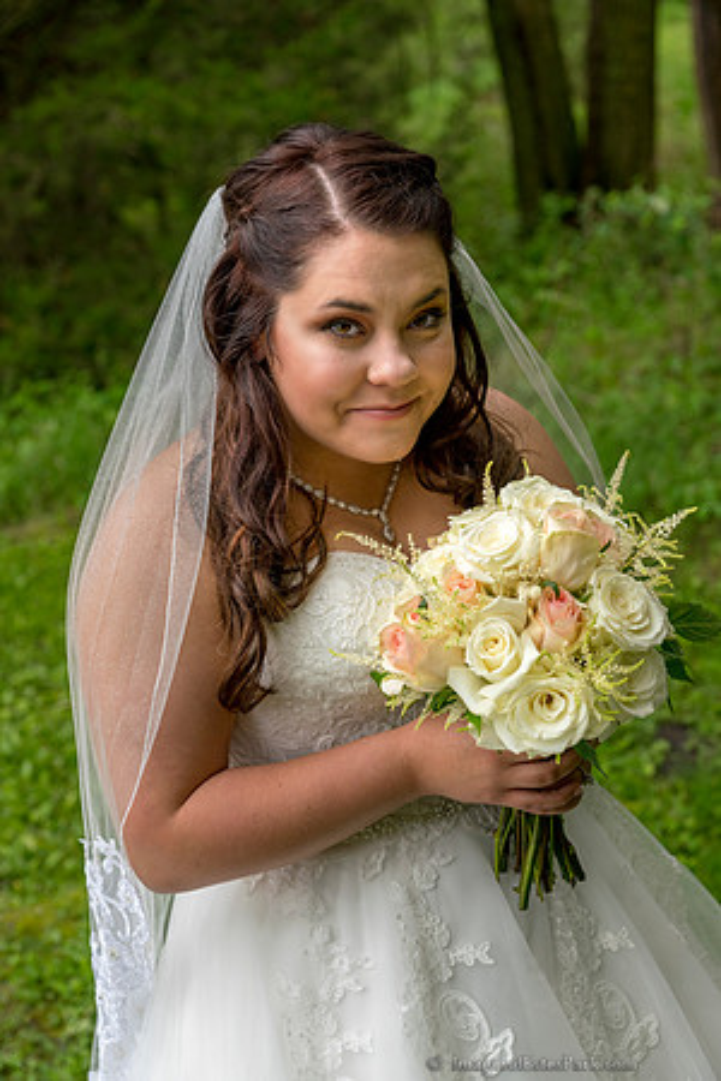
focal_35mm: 60
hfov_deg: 22.6
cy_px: 540
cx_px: 360
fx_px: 1802
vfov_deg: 33.4
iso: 320
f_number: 5
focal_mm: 60
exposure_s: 1/250
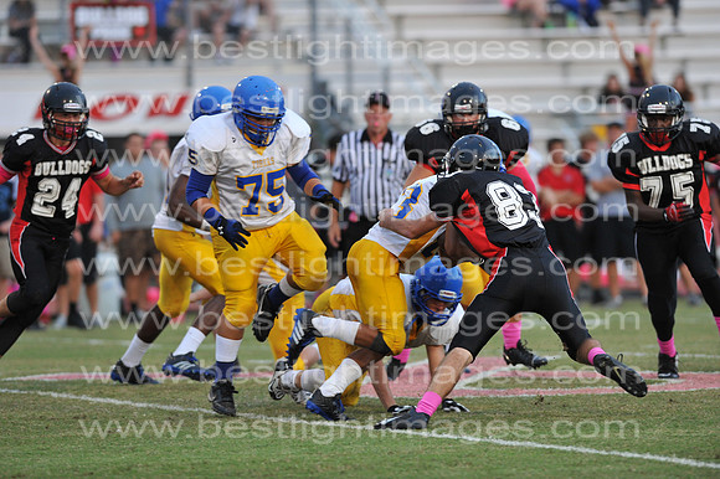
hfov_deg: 6.9
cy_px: 240
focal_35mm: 300
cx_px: 360
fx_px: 5996
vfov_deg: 4.6
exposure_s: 1/500
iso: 2000
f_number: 4
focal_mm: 300
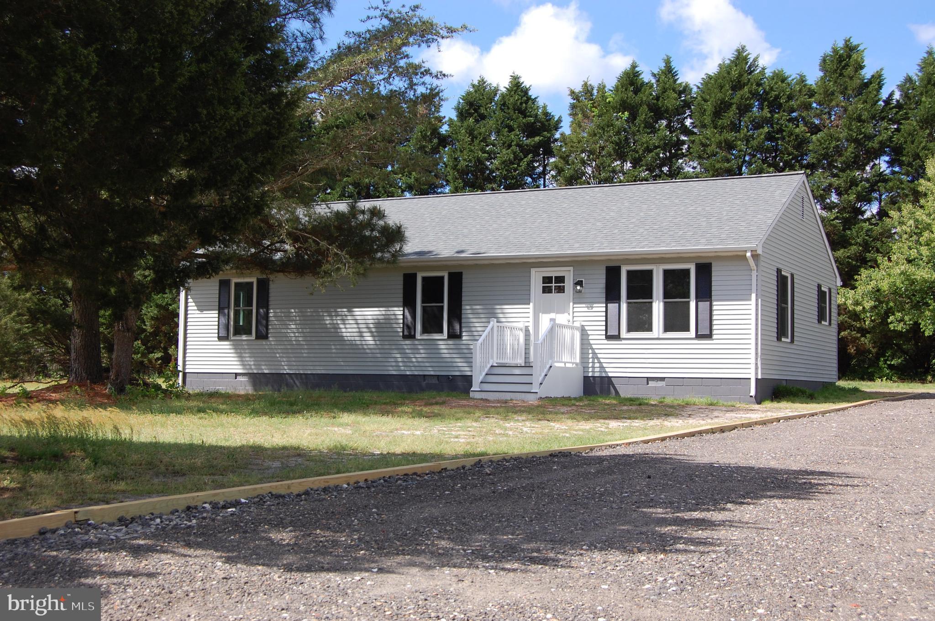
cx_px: 468
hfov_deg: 41.2
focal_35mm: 48
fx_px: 1245
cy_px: 310
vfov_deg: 28.0
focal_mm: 32
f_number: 8
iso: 200
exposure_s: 1/250
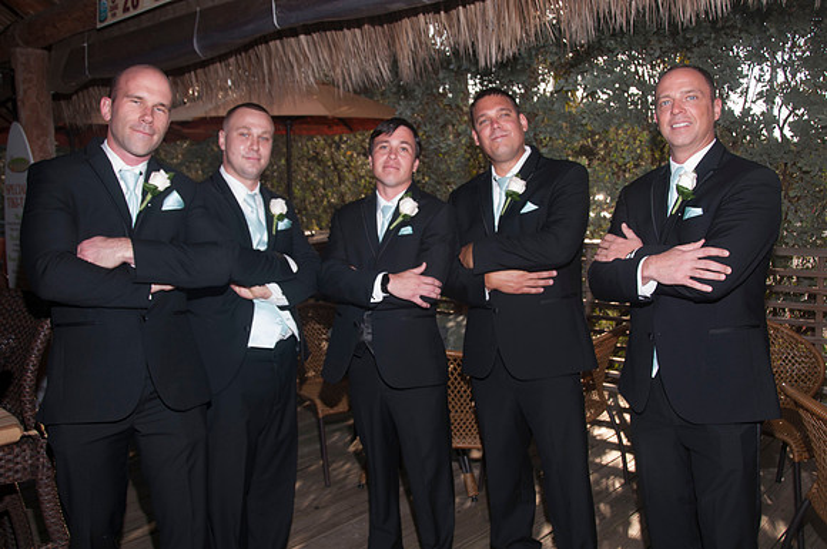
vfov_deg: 39.9
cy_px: 274
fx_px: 757
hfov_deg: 57.3
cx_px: 414
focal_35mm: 33
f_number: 5.6
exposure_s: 1/250
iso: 100
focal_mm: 22
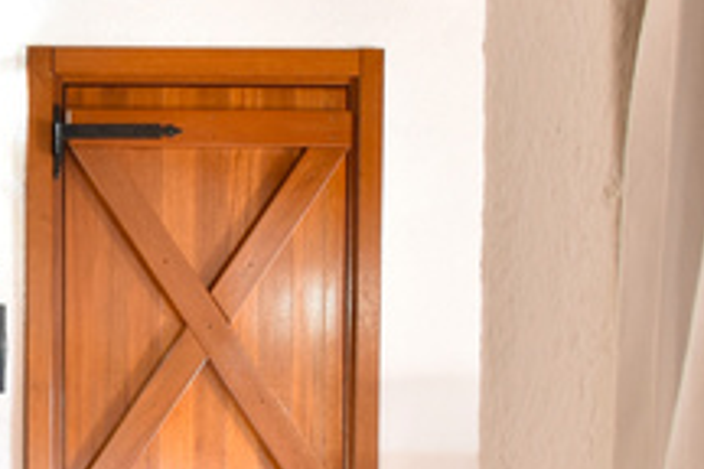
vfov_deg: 24.5
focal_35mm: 52
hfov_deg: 29.7
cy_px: 492
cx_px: -235
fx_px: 1017
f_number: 11
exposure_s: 1.3
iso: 400
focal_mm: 10
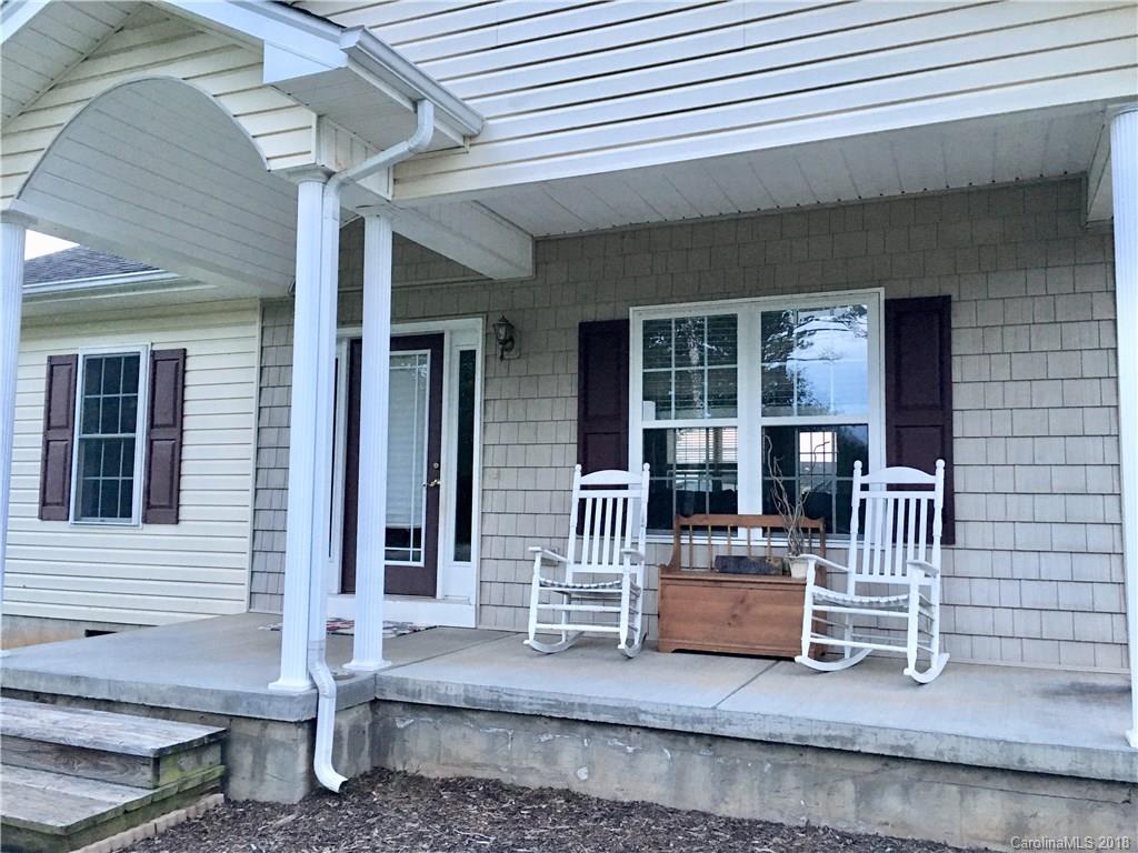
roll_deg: -1.1
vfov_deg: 48.2
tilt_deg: +4.5
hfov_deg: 61.7
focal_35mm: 29
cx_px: 569
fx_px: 953
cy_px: 426
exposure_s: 1/17
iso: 200
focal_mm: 4.15
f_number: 2.2
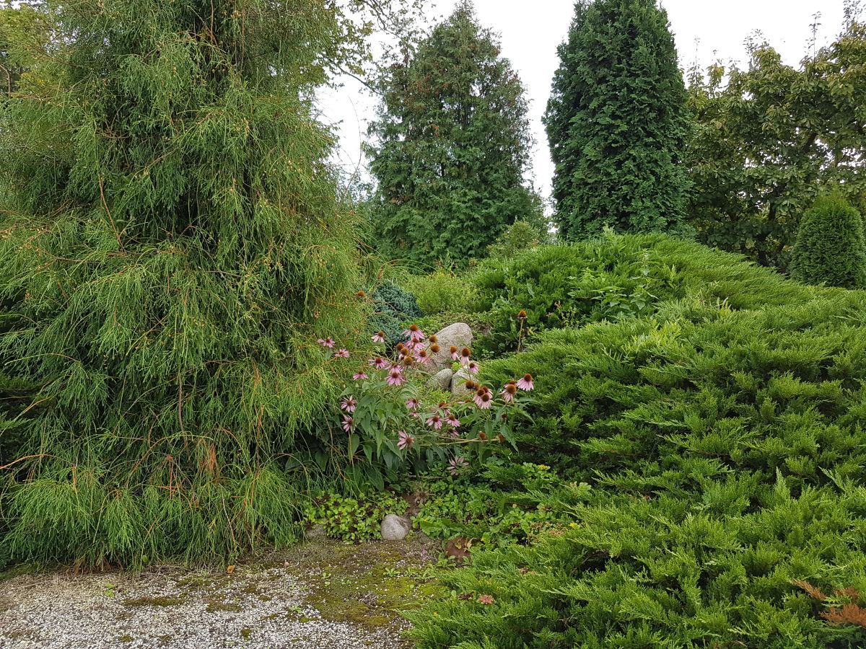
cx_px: 433
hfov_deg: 67.3
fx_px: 650
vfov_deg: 53.1
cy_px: 324
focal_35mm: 26
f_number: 1.7
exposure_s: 1/237
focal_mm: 4.2
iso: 40
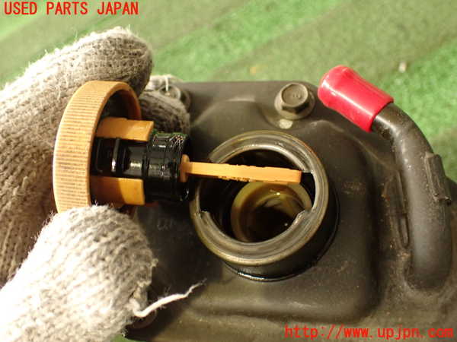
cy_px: 171
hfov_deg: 56.8
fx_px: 422
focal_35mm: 32
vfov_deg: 44.2
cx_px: 228
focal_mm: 5.79
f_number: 2.4
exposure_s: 1/30
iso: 400
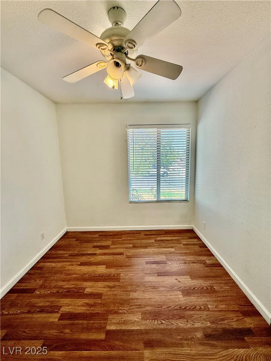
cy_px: 180
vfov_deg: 102.1
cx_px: 136
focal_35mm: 14
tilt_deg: -6.6
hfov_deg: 85.7
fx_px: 146
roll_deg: +1.0
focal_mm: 2.22
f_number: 2.2
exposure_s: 1/171
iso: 64
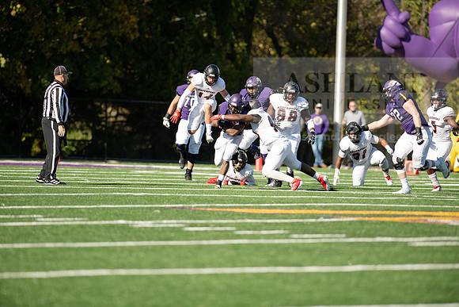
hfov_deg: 6.9
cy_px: 154
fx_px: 3826
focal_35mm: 300
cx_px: 230
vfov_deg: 4.6
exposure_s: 1/2000
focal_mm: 300
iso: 250
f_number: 3.2
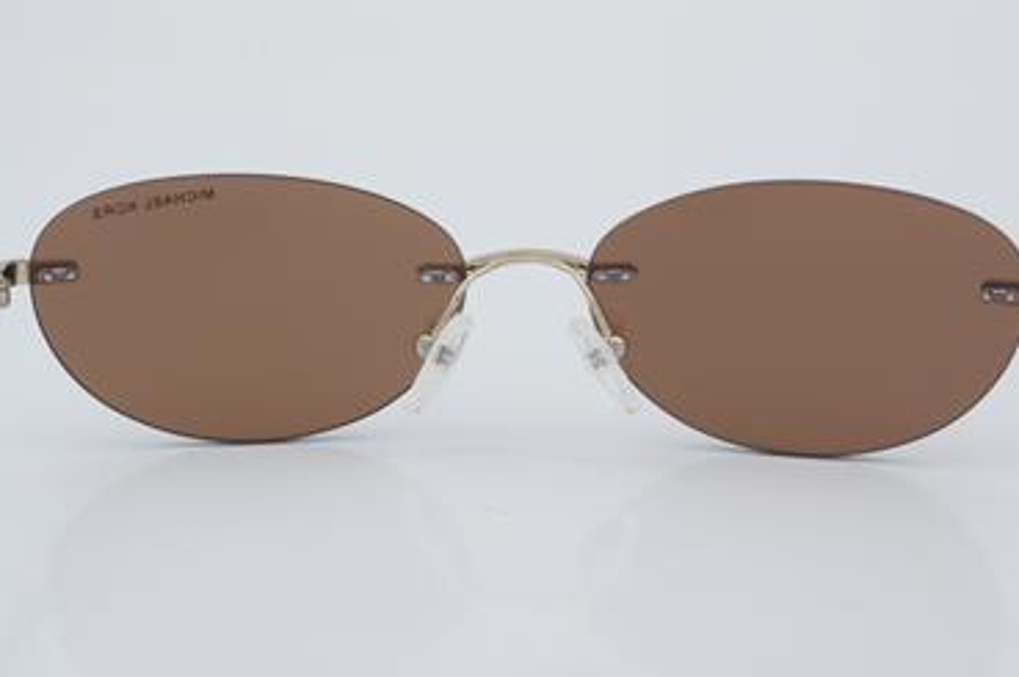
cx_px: 530
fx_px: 2531
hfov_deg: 22.8
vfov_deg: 15.2
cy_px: 340
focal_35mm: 90
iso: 100
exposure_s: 1/4
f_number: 32
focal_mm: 55
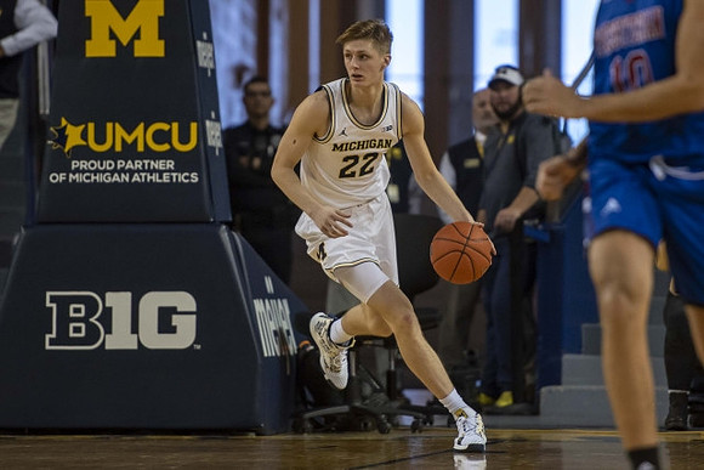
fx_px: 7446
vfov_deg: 3.6
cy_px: 201
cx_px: 386
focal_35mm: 381
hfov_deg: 5.4
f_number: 2.8
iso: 1000
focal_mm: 200
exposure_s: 1/1000
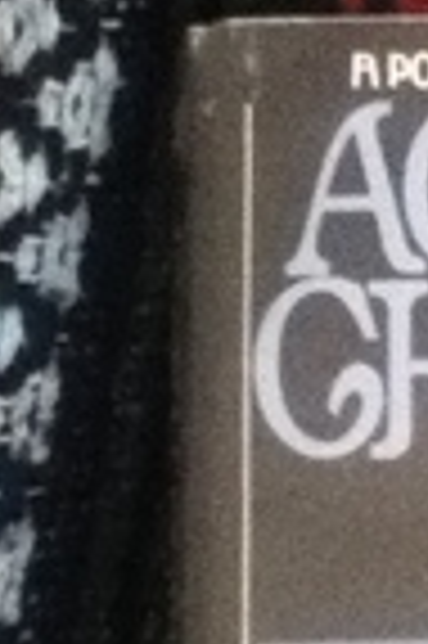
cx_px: 703
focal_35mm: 99
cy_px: 527
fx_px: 1770
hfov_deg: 12.8
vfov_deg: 20.4
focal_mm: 3.85
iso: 640
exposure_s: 1/24
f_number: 2.4
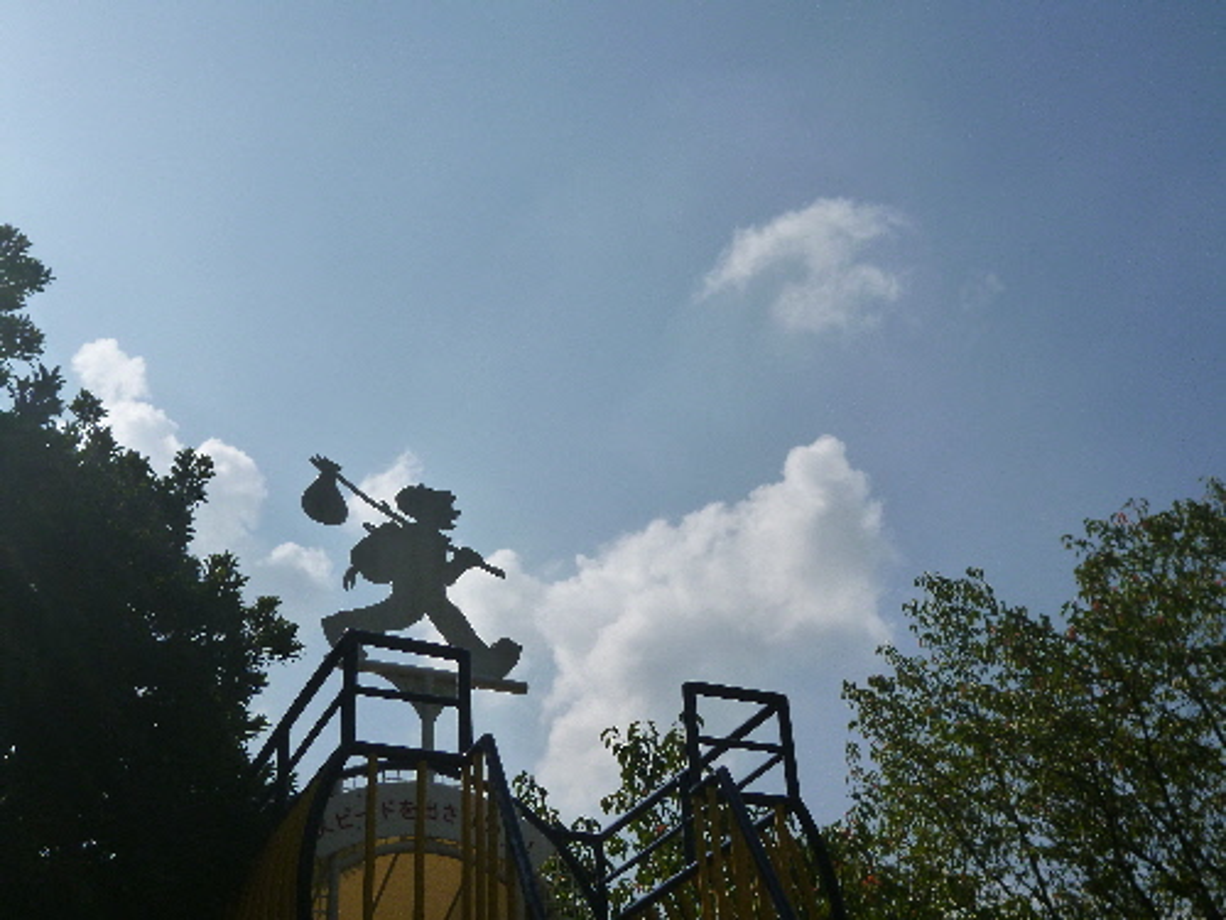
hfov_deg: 42.9
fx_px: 1558
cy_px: 460
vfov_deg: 32.9
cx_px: 613
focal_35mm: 44
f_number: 10
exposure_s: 1/500
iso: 160
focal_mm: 7.9
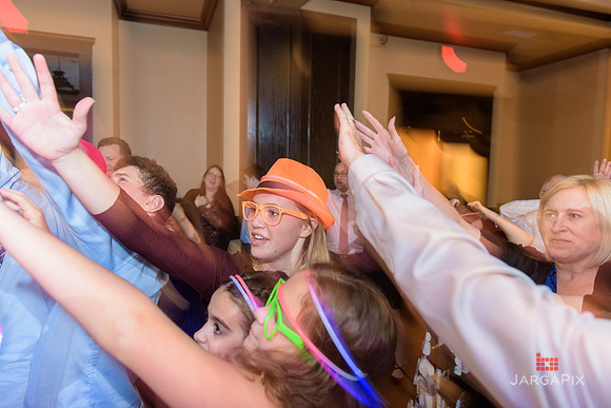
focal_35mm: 24
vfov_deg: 53.2
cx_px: 306
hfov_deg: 73.7
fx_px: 407
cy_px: 204
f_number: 3.2
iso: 1600
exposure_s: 1/15
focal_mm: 24
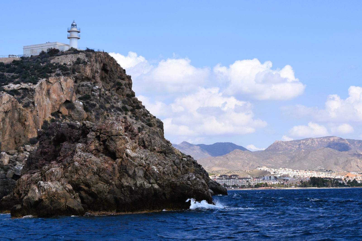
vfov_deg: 28.1
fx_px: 483
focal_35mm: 48
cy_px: 120
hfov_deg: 41.1
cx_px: 181
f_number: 11
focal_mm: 32
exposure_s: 1/500
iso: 200
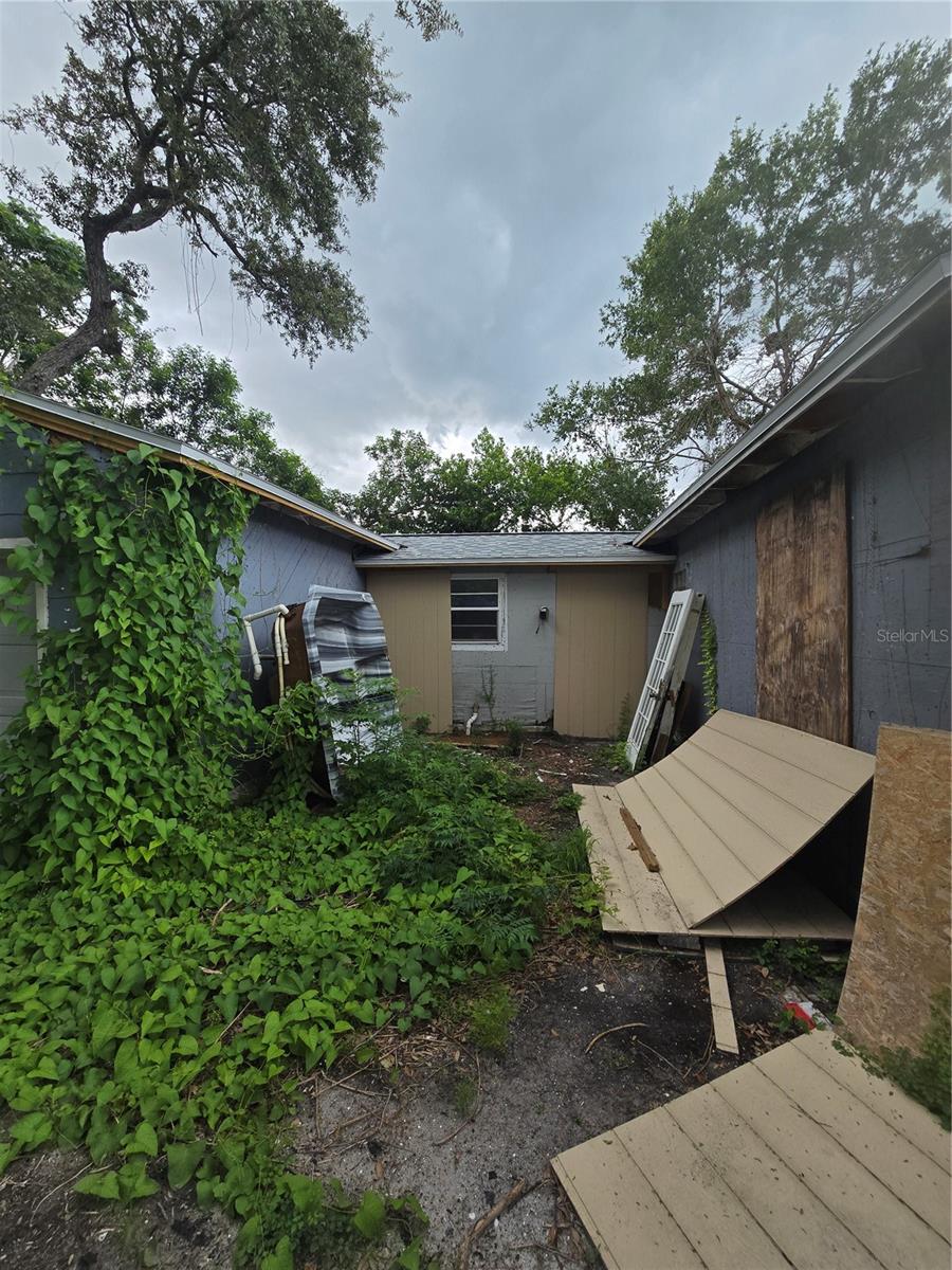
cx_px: 476
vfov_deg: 106.2
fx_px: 477
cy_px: 635
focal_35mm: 13
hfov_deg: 89.9
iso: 50
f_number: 2.2
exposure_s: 1/377
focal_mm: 2.2
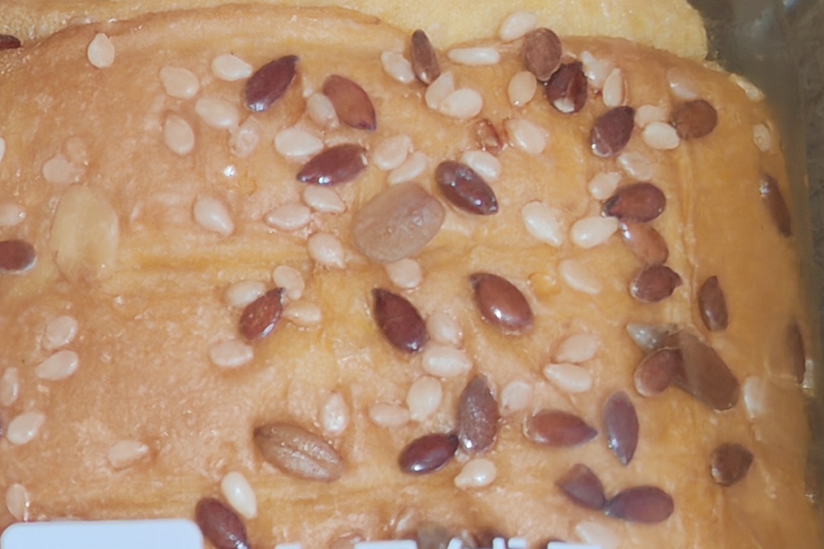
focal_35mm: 120
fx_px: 2746
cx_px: -190
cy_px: 304
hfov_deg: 16.3
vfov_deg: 11.4
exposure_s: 1/50
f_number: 1.9
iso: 800
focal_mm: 6.12
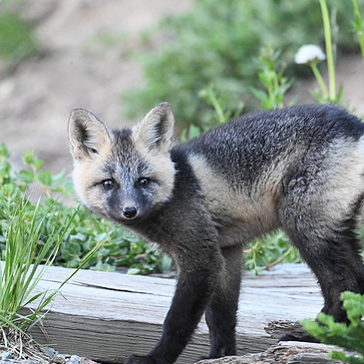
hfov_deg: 1.1
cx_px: 215
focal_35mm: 1623
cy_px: 184
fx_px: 19308
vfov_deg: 1.1
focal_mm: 1200
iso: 6400
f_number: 13
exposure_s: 1/160
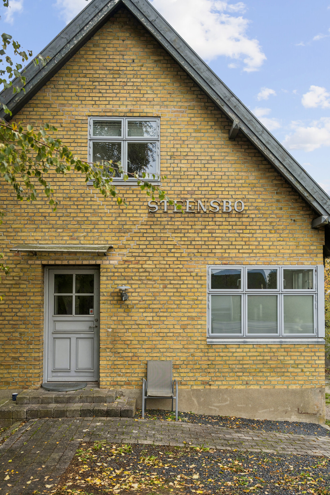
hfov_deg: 43.6
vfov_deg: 61.9
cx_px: 165
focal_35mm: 30
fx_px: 412
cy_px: 248
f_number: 4
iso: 280
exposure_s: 1/250
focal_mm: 30
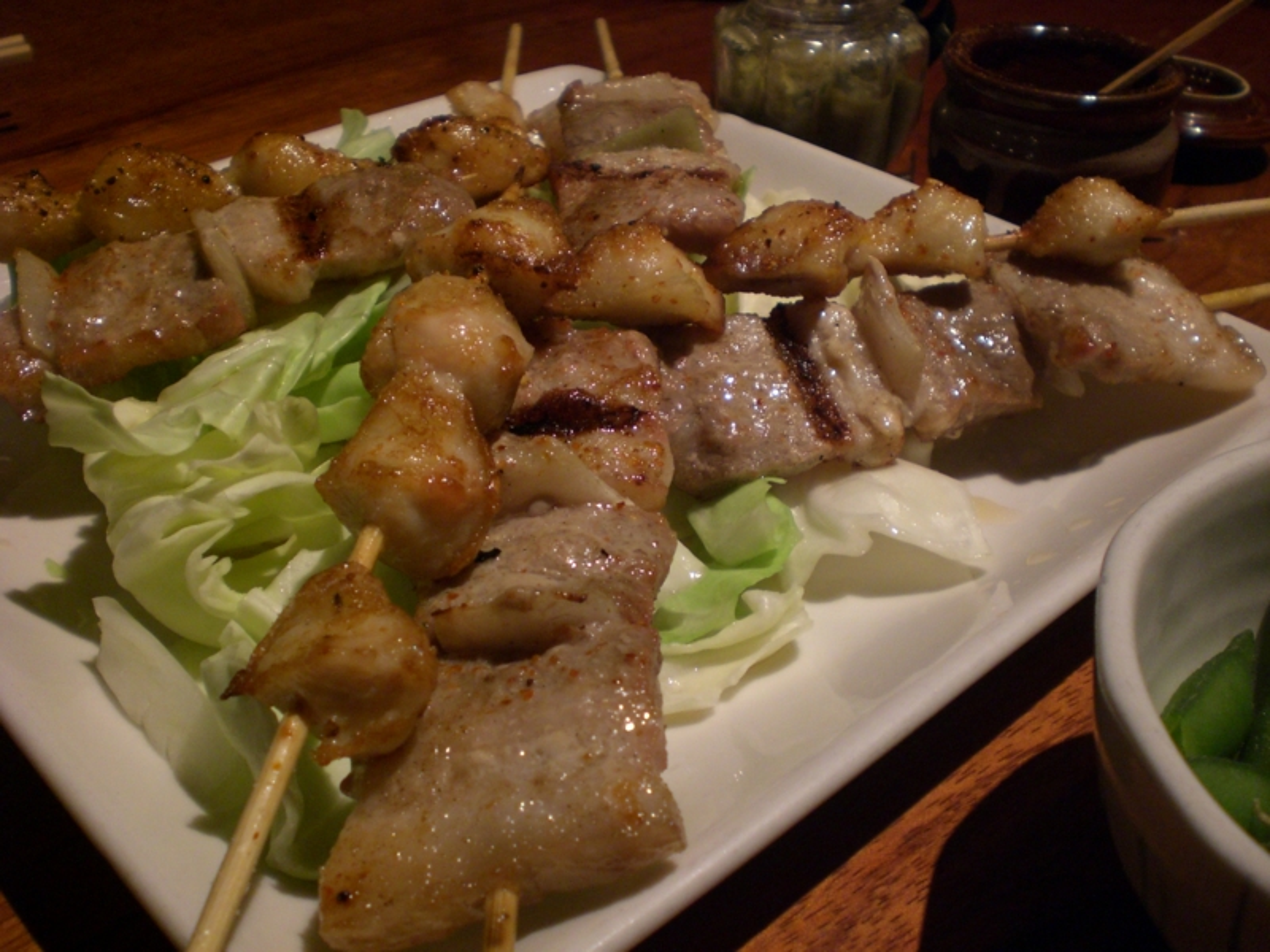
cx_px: 635
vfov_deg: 37.7
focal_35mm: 38
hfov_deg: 49.0
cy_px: 476
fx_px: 1394
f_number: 3.1
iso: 200
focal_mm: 6.3
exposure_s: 1/15
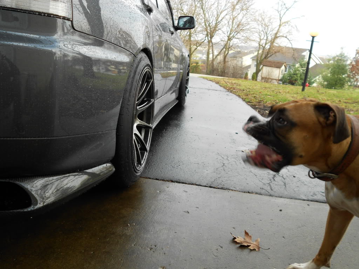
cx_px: 180
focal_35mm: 32
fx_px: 332
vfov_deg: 44.2
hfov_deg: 56.8
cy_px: 134
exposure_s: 1/60
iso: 80
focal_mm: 5.8
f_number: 3.6
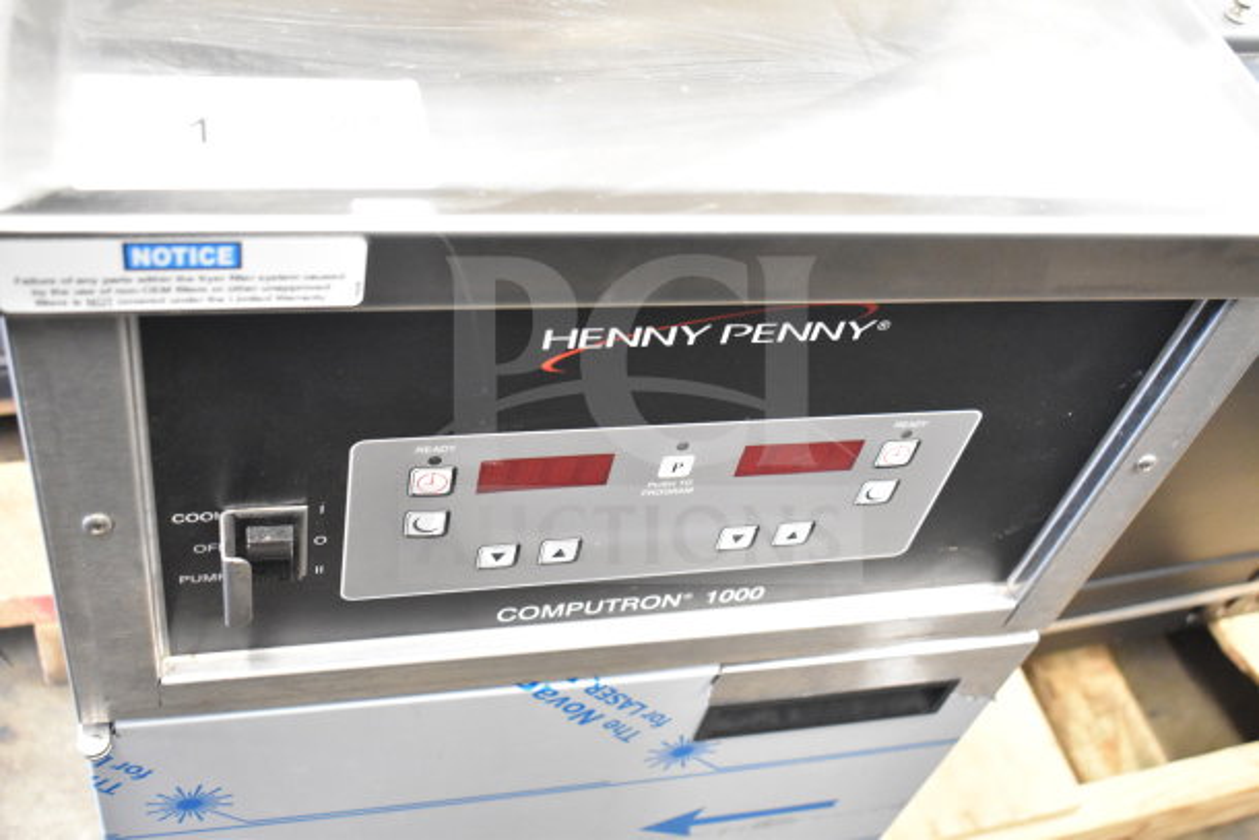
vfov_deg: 33.0
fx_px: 1417
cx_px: 630
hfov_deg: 47.9
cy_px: 420
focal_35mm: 40
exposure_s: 1/50
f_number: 4
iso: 6400
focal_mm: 27
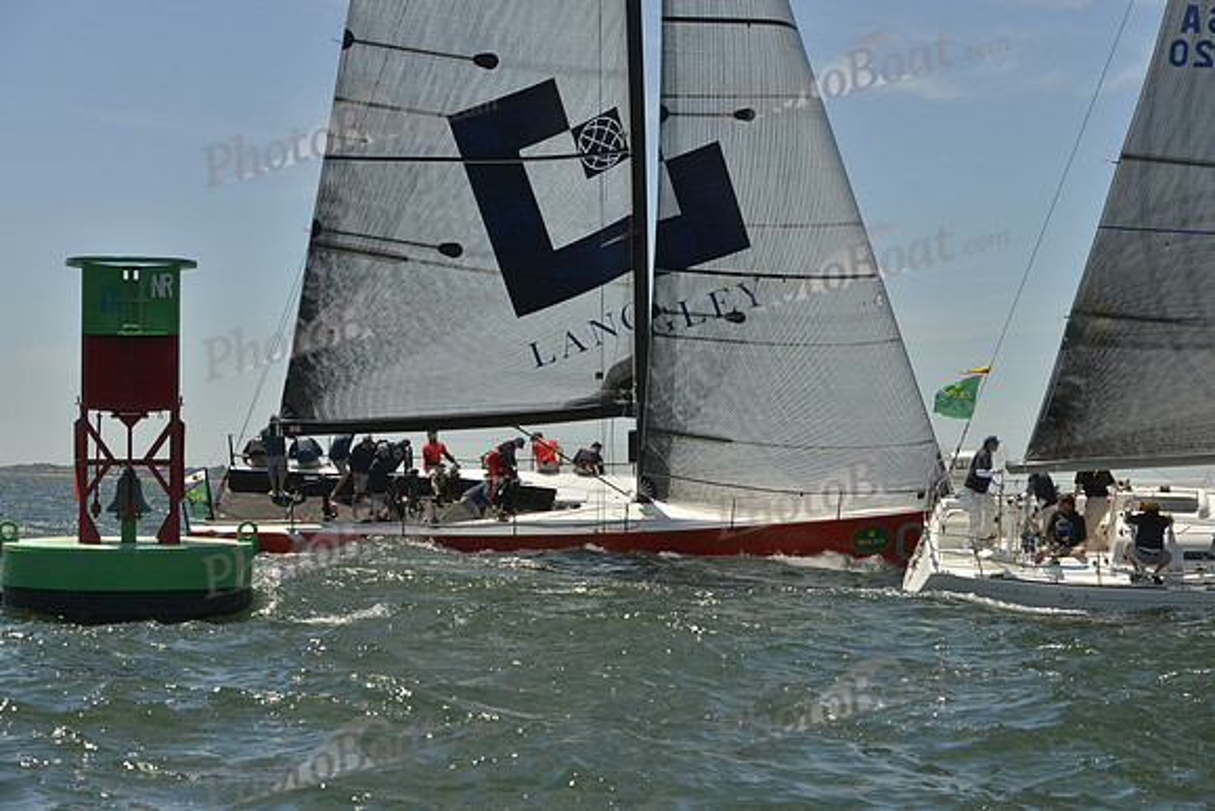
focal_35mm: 70
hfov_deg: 28.8
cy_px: 406
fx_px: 2363
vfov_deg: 19.5
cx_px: 608
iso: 280
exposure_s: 1/1600
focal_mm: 70
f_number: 9
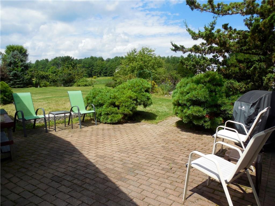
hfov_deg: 69.4
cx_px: 138
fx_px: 199
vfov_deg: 54.9
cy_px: 103
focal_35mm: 25
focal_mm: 4.5
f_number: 3.3
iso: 125
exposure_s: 1/1250
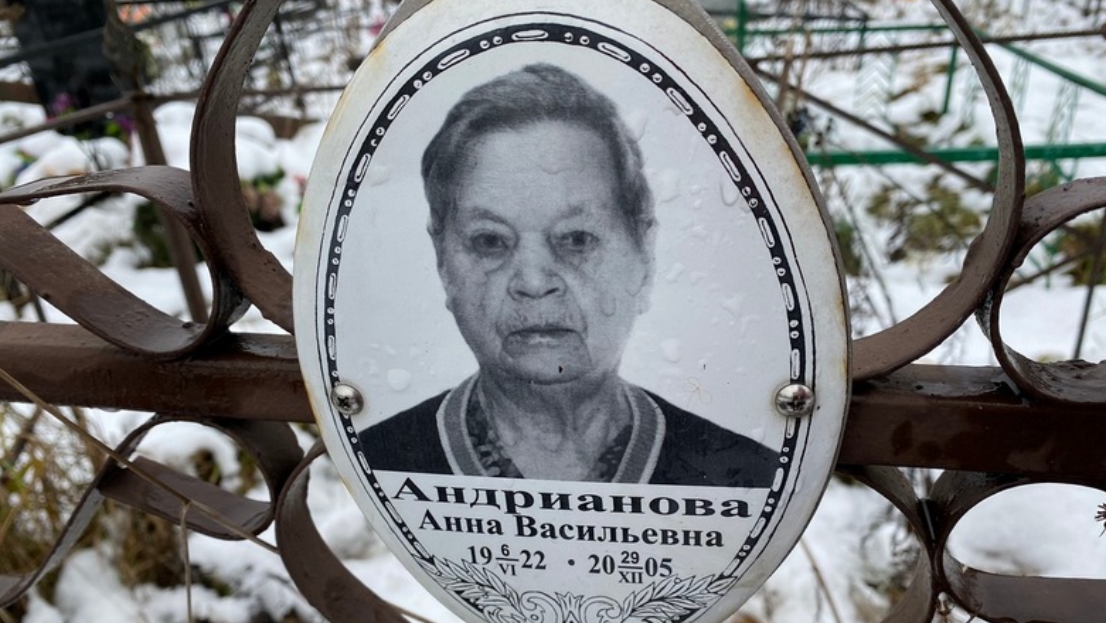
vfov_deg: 39.9
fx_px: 851
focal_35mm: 29
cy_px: 396
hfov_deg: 66.0
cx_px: 559
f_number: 1.8
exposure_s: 1/122
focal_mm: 4.25
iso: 40
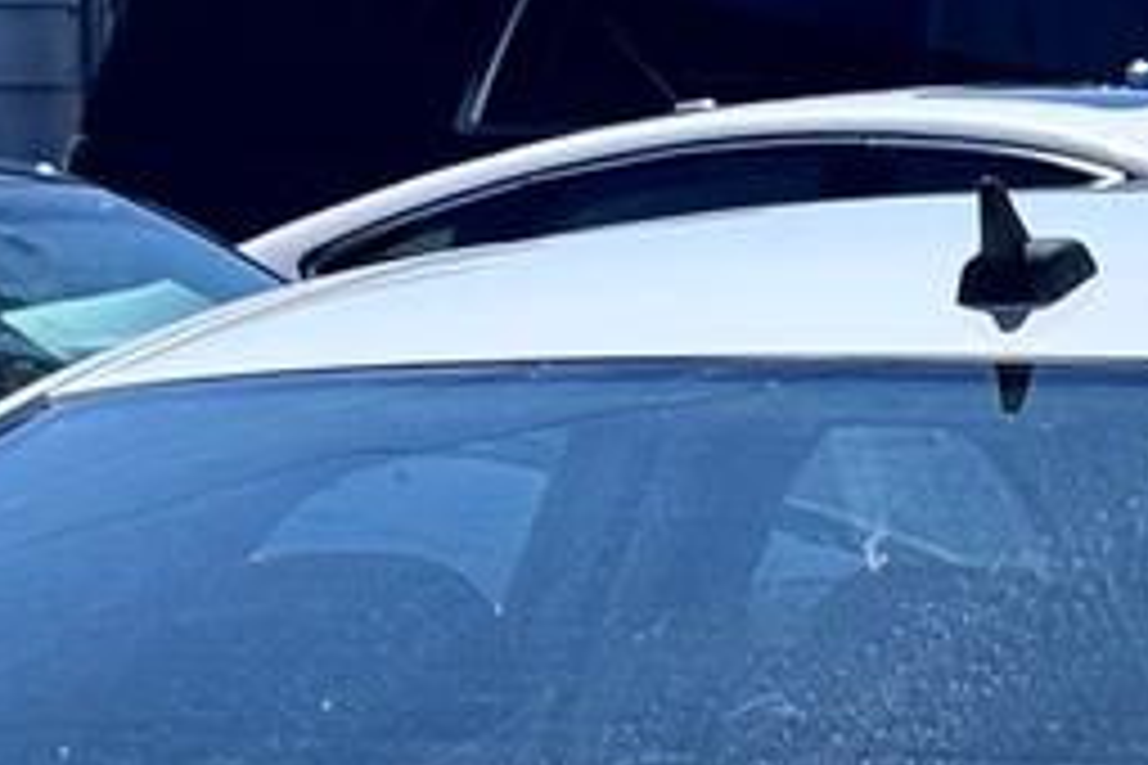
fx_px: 8003
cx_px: 1035
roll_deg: +1.9
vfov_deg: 5.4
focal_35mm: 251
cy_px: 1431
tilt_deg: -4.7
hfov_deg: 8.2
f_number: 1.78
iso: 64
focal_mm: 6.76
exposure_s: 1/5376
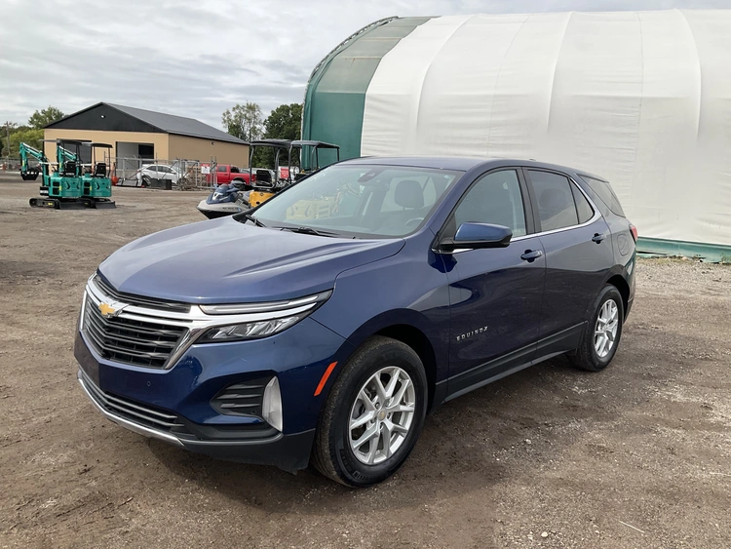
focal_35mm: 29
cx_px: 366
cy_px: 274
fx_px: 613
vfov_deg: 48.3
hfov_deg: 61.6
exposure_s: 1/1786
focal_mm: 3
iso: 25
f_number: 1.8
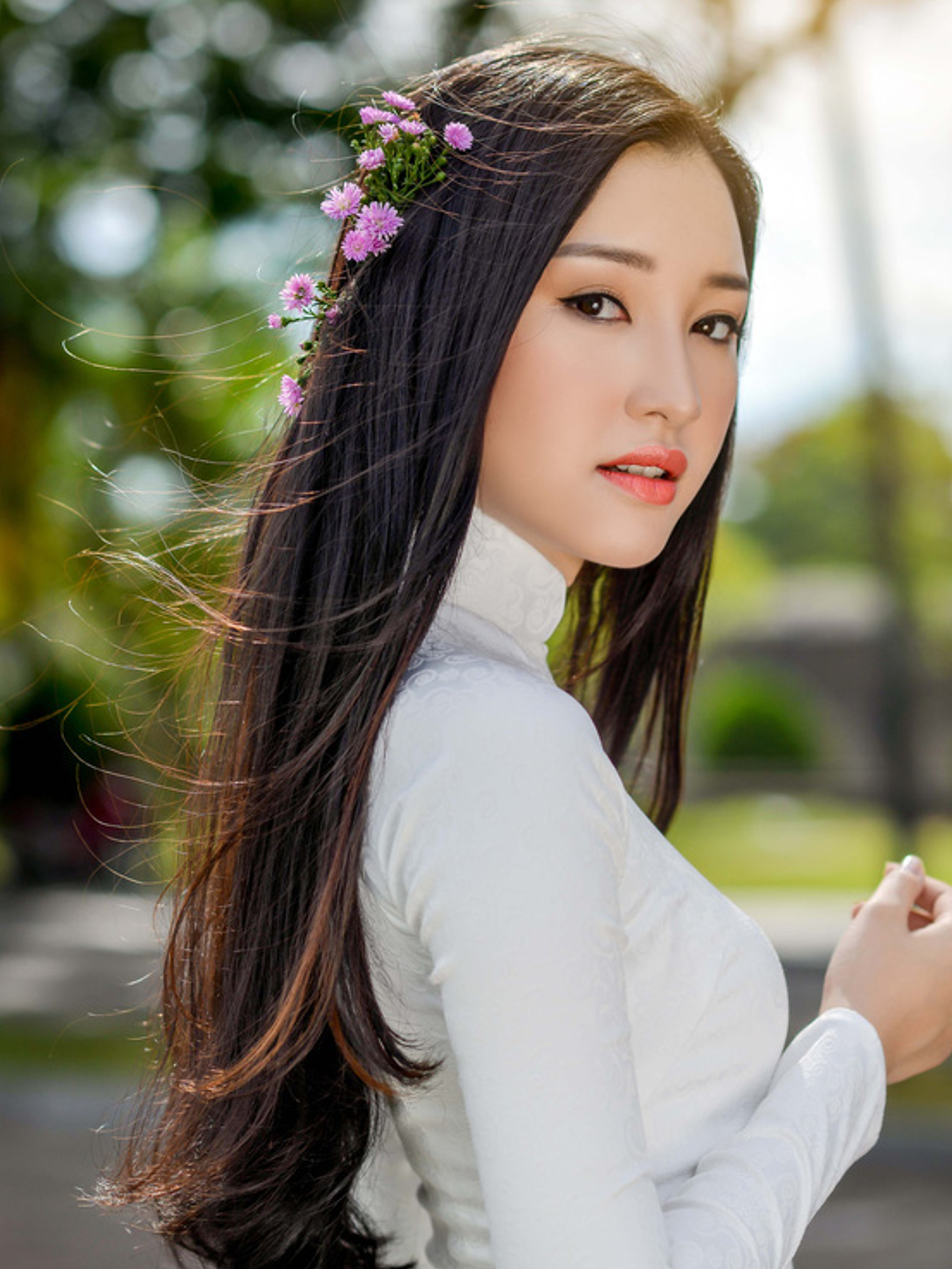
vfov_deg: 18.2
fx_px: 3959
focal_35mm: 108
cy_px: 641
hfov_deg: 13.7
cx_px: 525
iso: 160
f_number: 3.2
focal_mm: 85
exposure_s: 1/3200
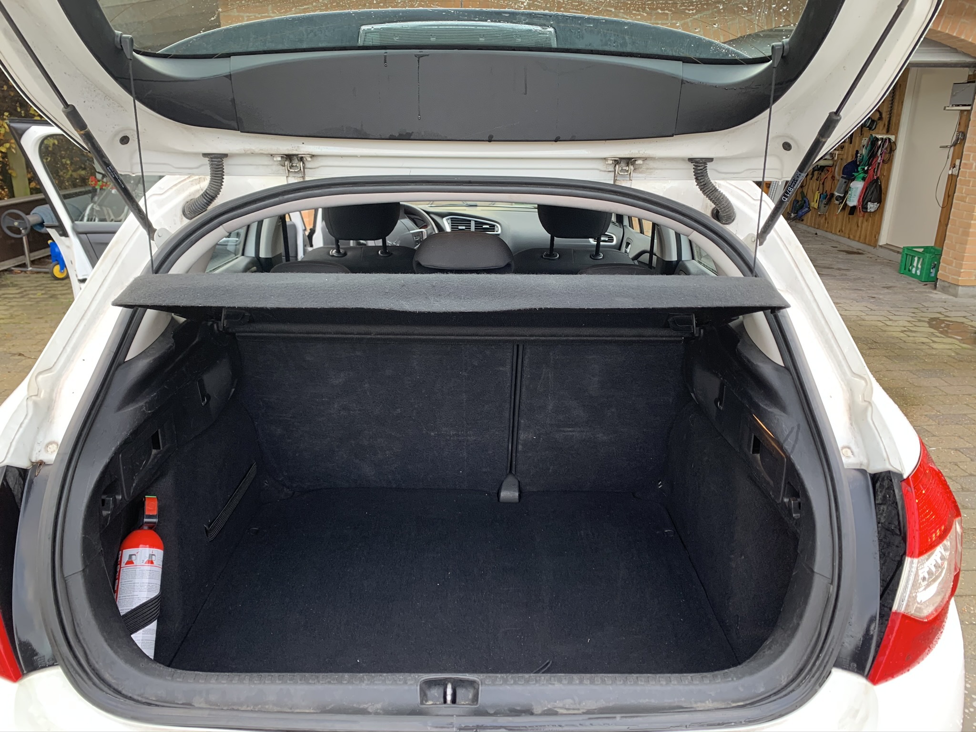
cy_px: 366
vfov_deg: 53.1
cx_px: 488
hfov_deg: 67.3
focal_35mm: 26
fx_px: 733
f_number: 1.8
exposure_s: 1/110
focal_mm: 4.25
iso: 100
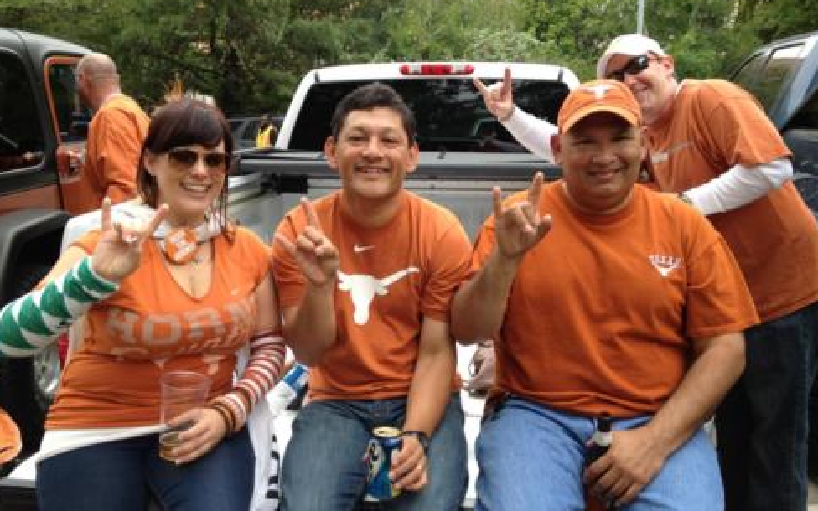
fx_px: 847
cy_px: 262
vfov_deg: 33.6
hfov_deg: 51.5
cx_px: 409
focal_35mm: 38
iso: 64
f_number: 2.4
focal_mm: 4.28
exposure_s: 1/253
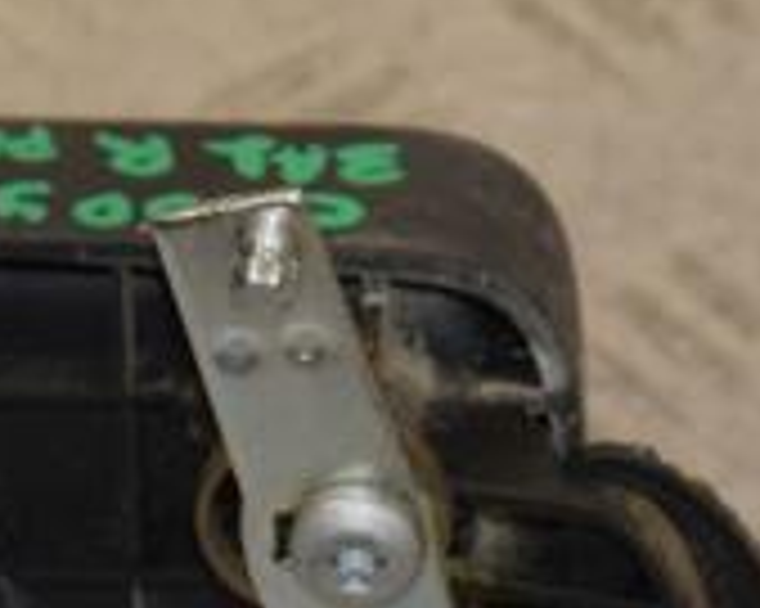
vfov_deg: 3.9
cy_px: 504
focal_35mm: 399
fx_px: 8970
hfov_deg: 4.9
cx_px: 391
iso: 800
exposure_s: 1/200
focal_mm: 80
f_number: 6.3
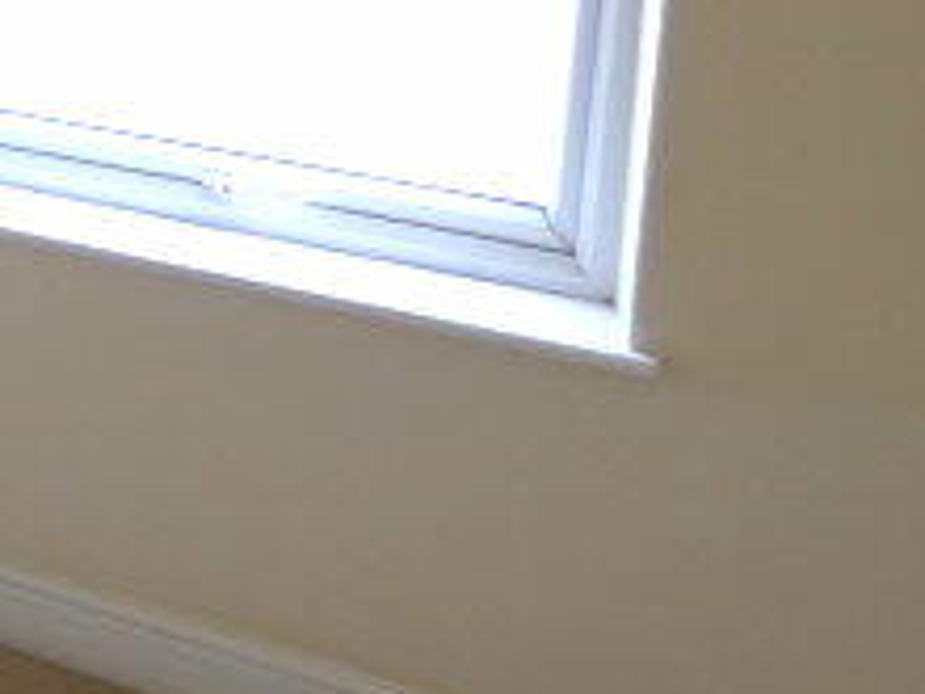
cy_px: -38
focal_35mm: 89
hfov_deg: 16.4
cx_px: -969
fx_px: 2378
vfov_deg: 16.2
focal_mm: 3.6
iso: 80
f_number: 2.8
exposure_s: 1/100
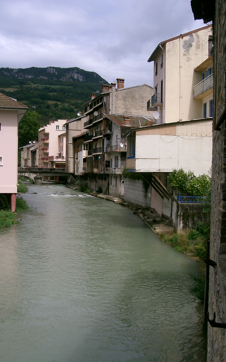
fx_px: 414
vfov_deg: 47.2
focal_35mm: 42
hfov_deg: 30.5
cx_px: 108
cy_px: 182
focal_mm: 8
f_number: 4.8
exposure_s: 1/1250
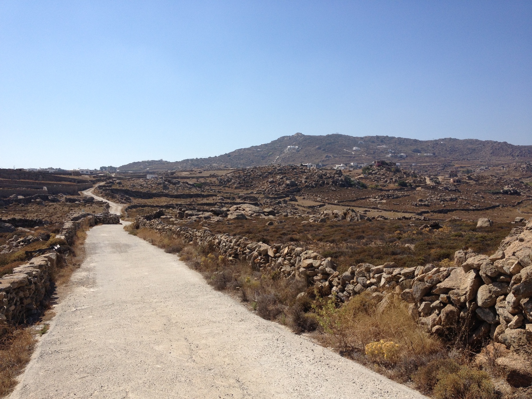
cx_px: 266
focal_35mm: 35
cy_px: 200
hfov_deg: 52.6
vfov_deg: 40.7
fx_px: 538
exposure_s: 1/2513
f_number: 2.4
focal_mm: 4.28
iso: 50
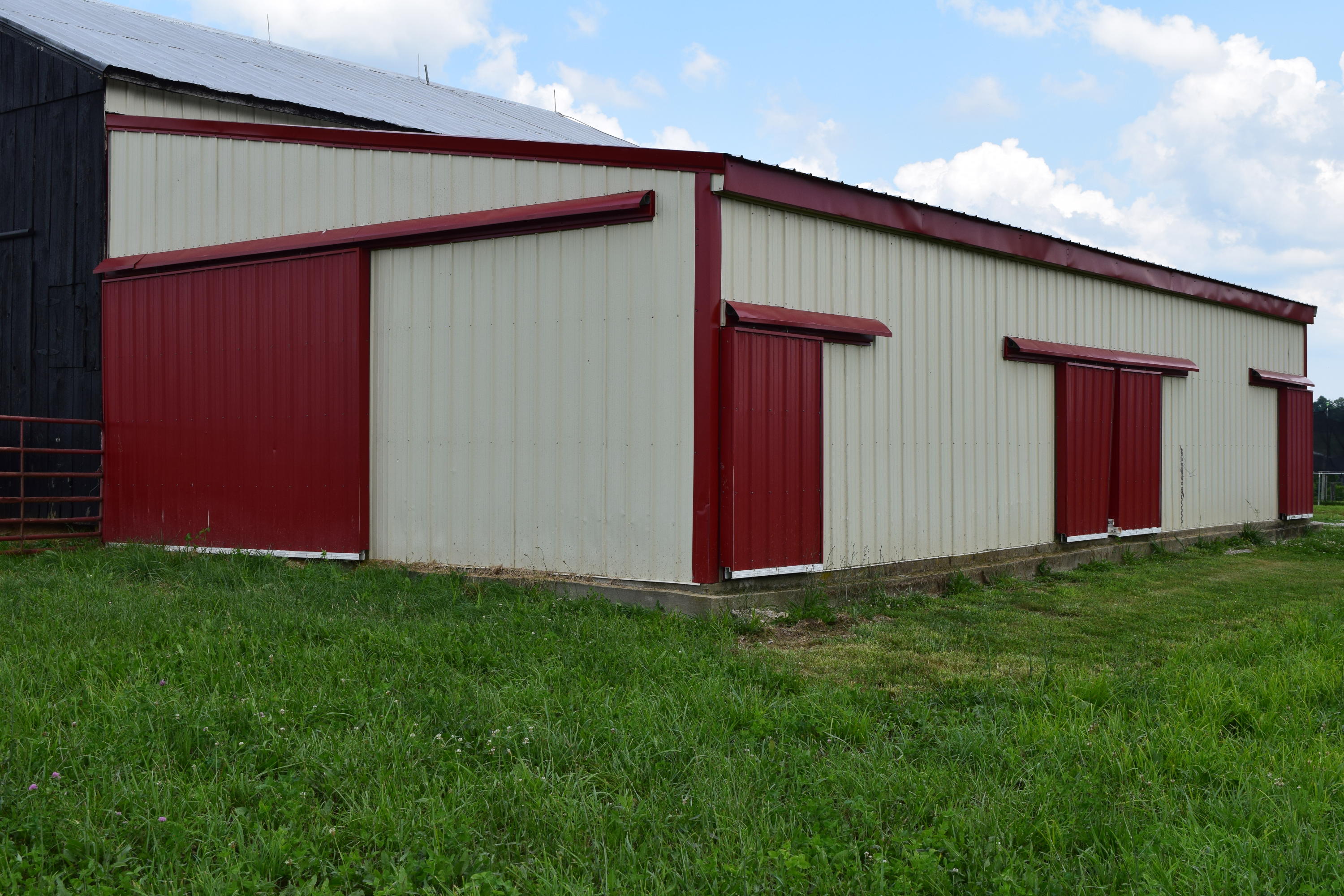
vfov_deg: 29.9
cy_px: 448
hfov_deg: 43.6
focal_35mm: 45
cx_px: 672
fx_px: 1680
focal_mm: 30
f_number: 11
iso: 320
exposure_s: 1/500
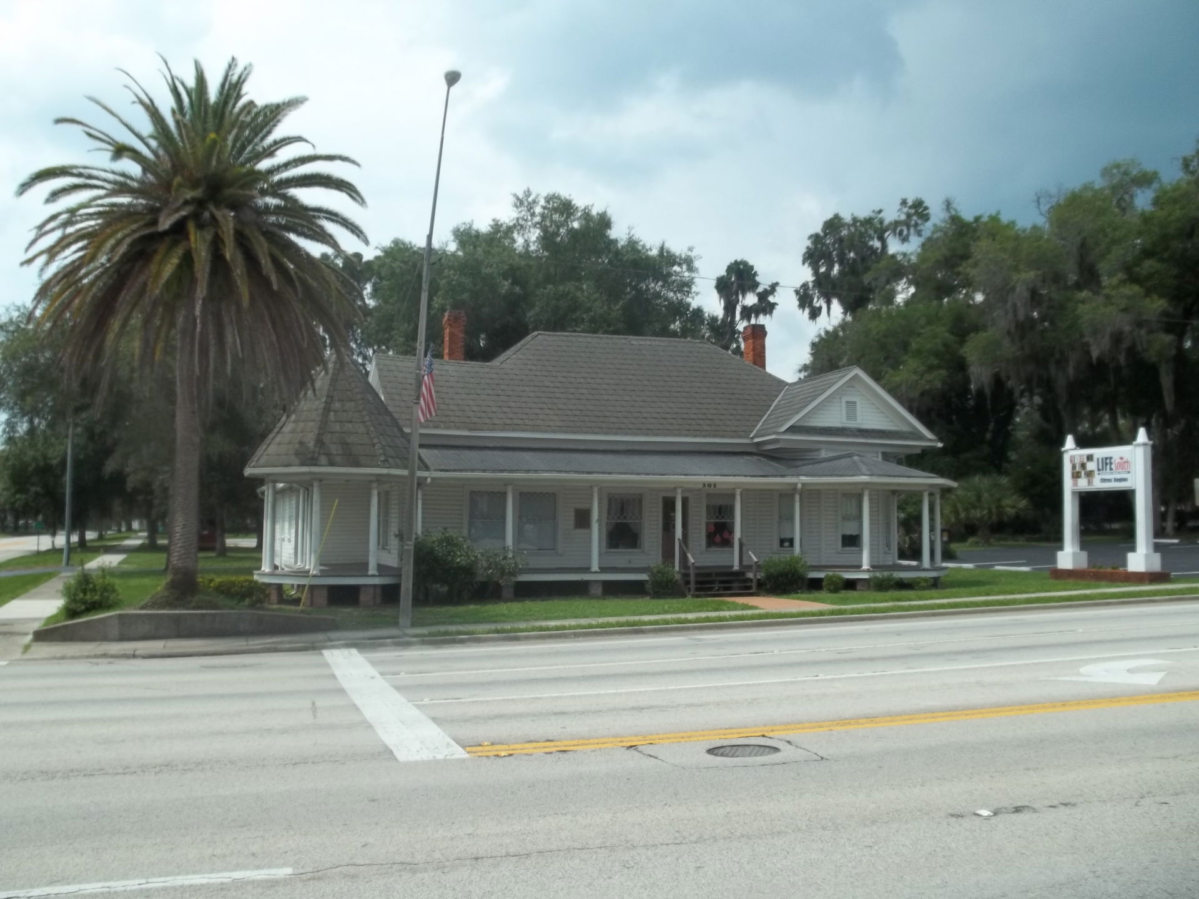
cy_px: 450
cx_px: 600
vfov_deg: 42.9
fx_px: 1143
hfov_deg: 55.4
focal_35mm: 33
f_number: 8
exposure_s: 1/200
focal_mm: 5.9
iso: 64
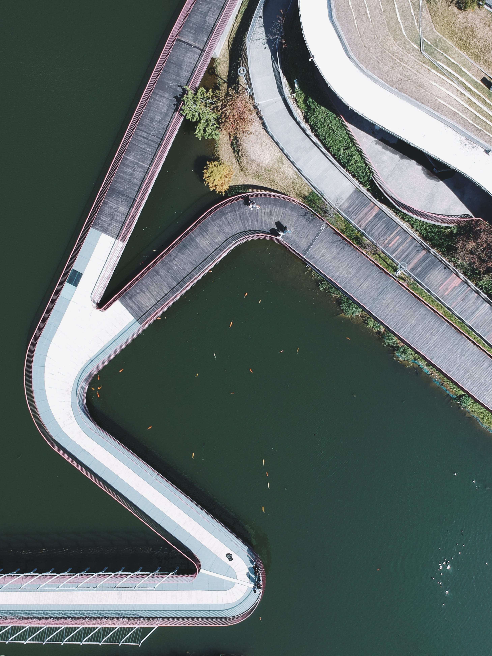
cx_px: 246
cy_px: 328
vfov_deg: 69.4
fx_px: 474
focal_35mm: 25
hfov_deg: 54.9
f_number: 2.6
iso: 100
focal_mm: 4.49
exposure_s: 1/800
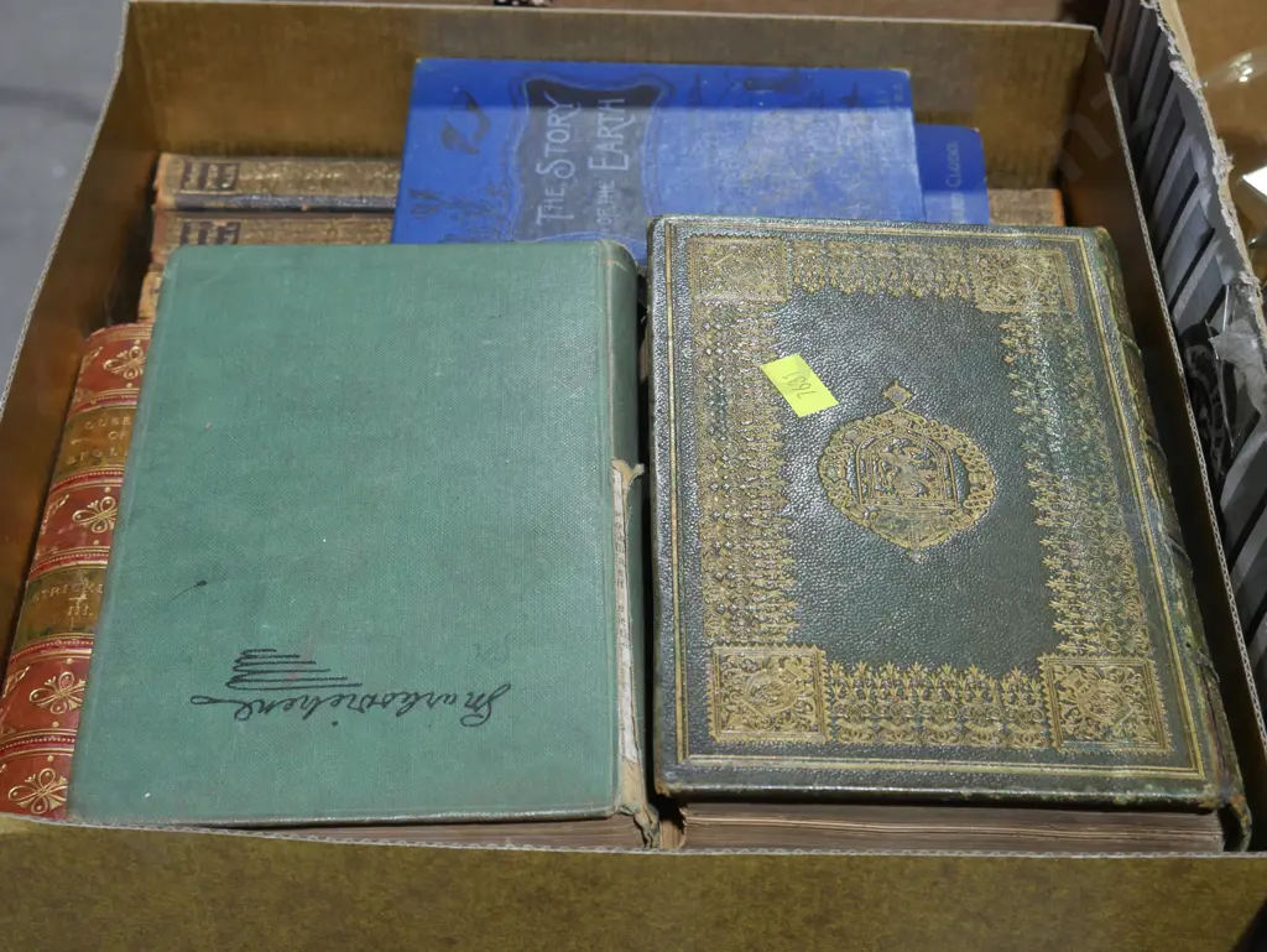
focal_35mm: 56
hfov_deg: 34.3
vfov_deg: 26.1
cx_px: 634
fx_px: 2051
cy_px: 476
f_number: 7.1
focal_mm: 28
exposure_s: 1/60
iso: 800
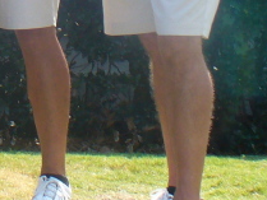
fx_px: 1397
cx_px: -66
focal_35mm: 181
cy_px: -166
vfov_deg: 7.9
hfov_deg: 10.7
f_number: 5.6
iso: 80
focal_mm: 6.1
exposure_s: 1/125
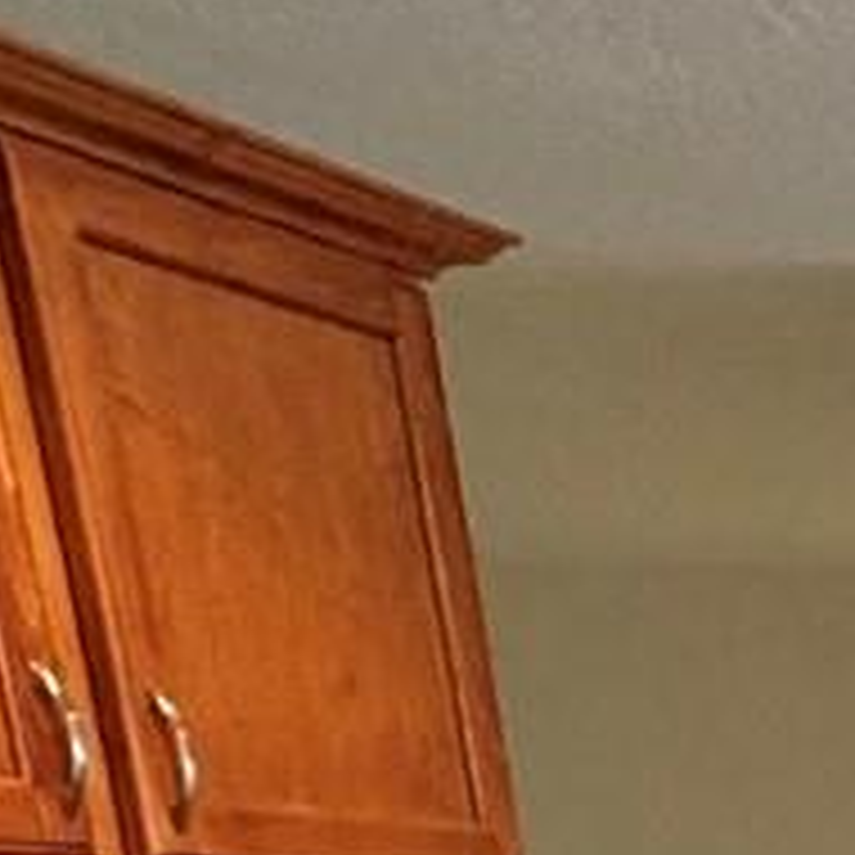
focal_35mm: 104
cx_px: 2624
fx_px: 2906
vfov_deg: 13.7
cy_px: 1814
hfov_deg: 10.8
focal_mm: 2.22
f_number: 2.2
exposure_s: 1/60
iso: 400
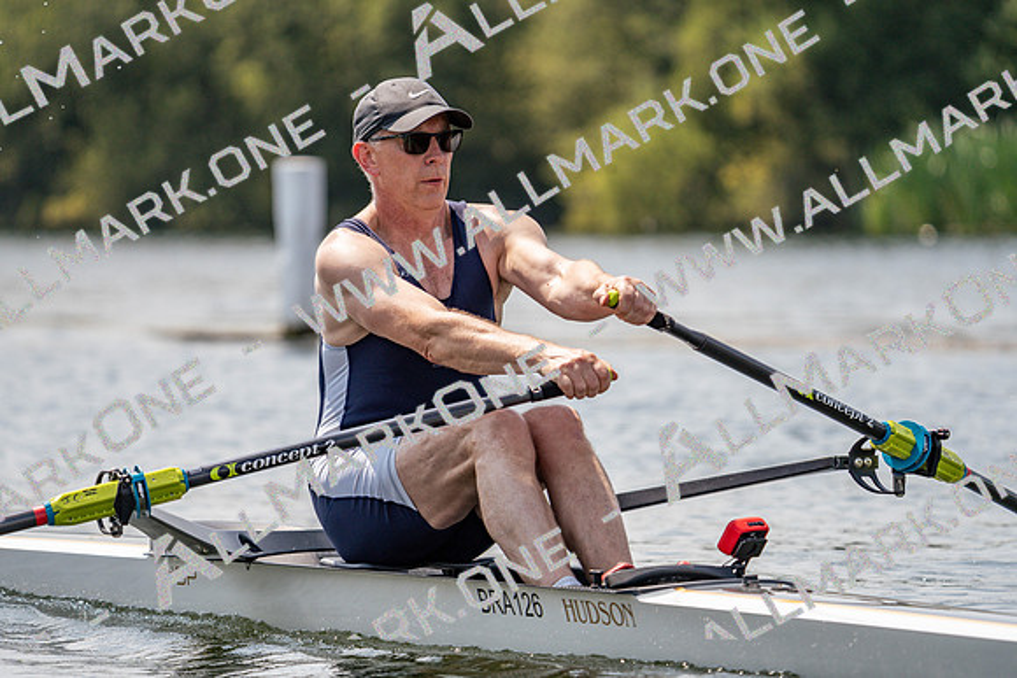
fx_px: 8985
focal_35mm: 318
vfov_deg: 4.3
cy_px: 339
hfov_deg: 6.5
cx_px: 508
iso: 200
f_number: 6.3
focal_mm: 318
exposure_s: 1/1600
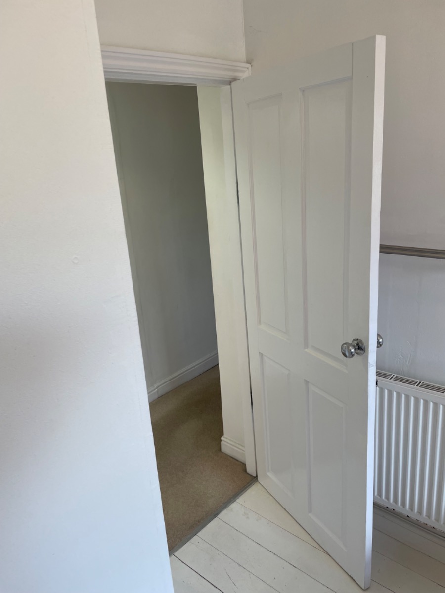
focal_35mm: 26
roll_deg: +4.0
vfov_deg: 67.3
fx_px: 446
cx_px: 222
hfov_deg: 53.1
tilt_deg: -17.7
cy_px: 296
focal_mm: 4.2
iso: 50
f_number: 1.6
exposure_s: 1/100
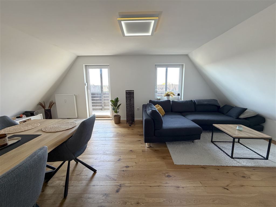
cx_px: 138
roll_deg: +0.9
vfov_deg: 85.7
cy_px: 104
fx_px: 112
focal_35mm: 14
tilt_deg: -8.1
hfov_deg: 102.1
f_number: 2.2
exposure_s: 1/111
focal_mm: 2.22
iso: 160
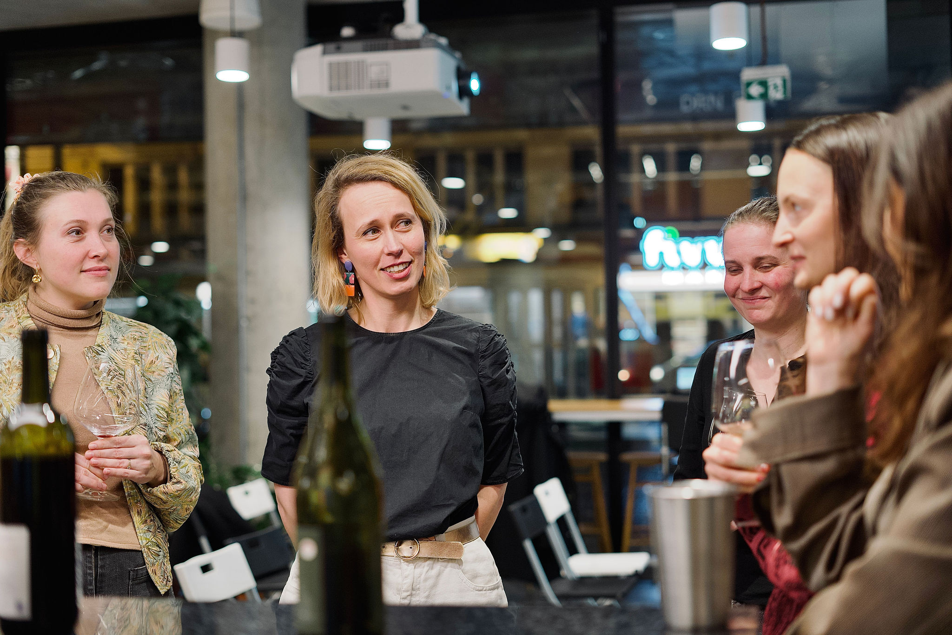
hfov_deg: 39.6
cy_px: 318
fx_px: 1322
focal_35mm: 50
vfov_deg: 27.0
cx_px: 476
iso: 800
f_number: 2.2
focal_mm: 50
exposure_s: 1/200
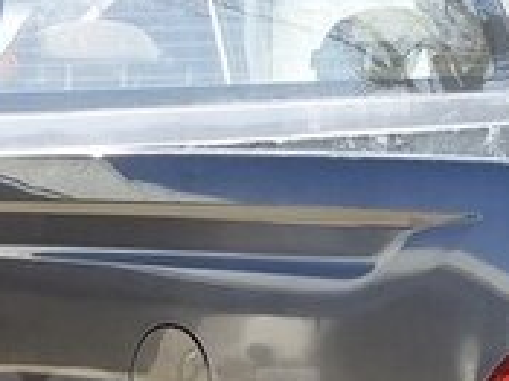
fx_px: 1719
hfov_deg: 16.6
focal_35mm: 117
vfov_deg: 12.4
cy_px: 412
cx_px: 23
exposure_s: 1/260
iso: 40
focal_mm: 3.3
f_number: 2.2
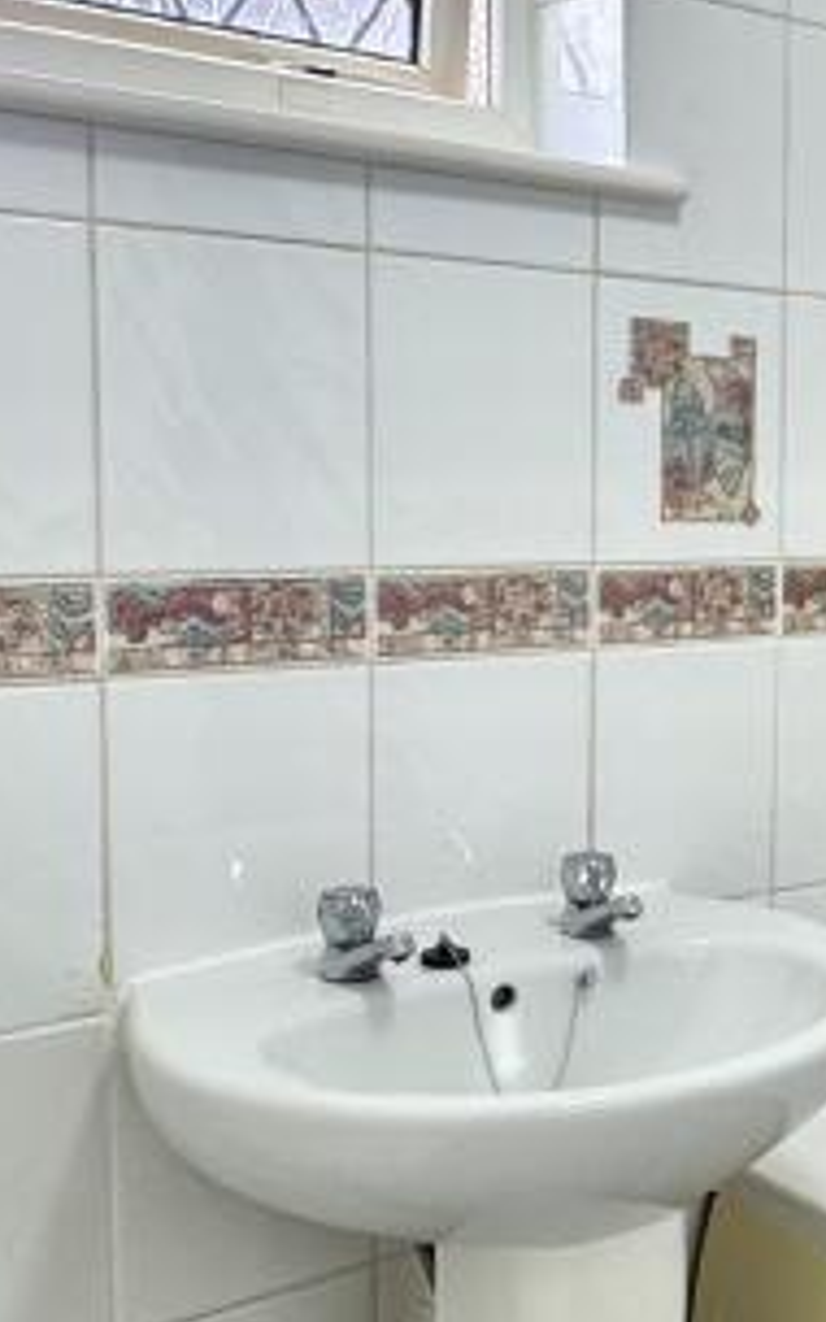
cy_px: 635
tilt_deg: -5.5
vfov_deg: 40.3
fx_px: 1801
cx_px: 1022
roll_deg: -1.8
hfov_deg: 23.4
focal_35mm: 50
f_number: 2.2
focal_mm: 2.22
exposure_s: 1/100
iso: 50
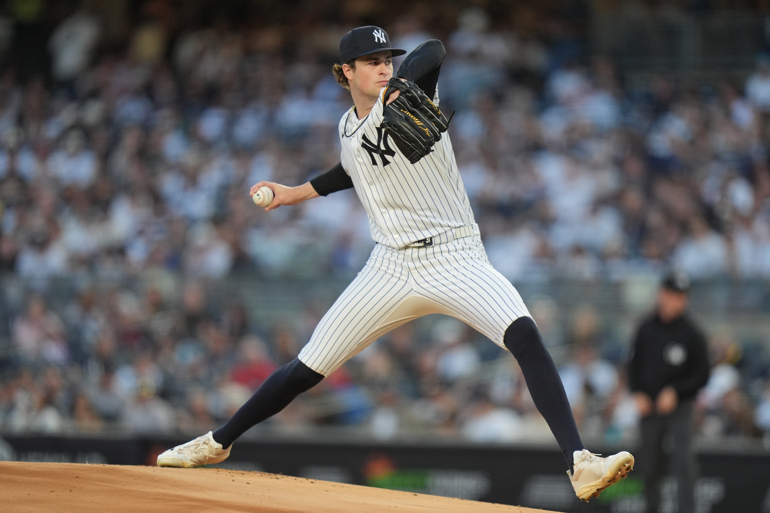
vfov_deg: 3.4
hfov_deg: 5.2
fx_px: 8555
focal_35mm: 400
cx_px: 385
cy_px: 256
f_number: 2.8
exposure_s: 1/4000
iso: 2500
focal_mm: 400
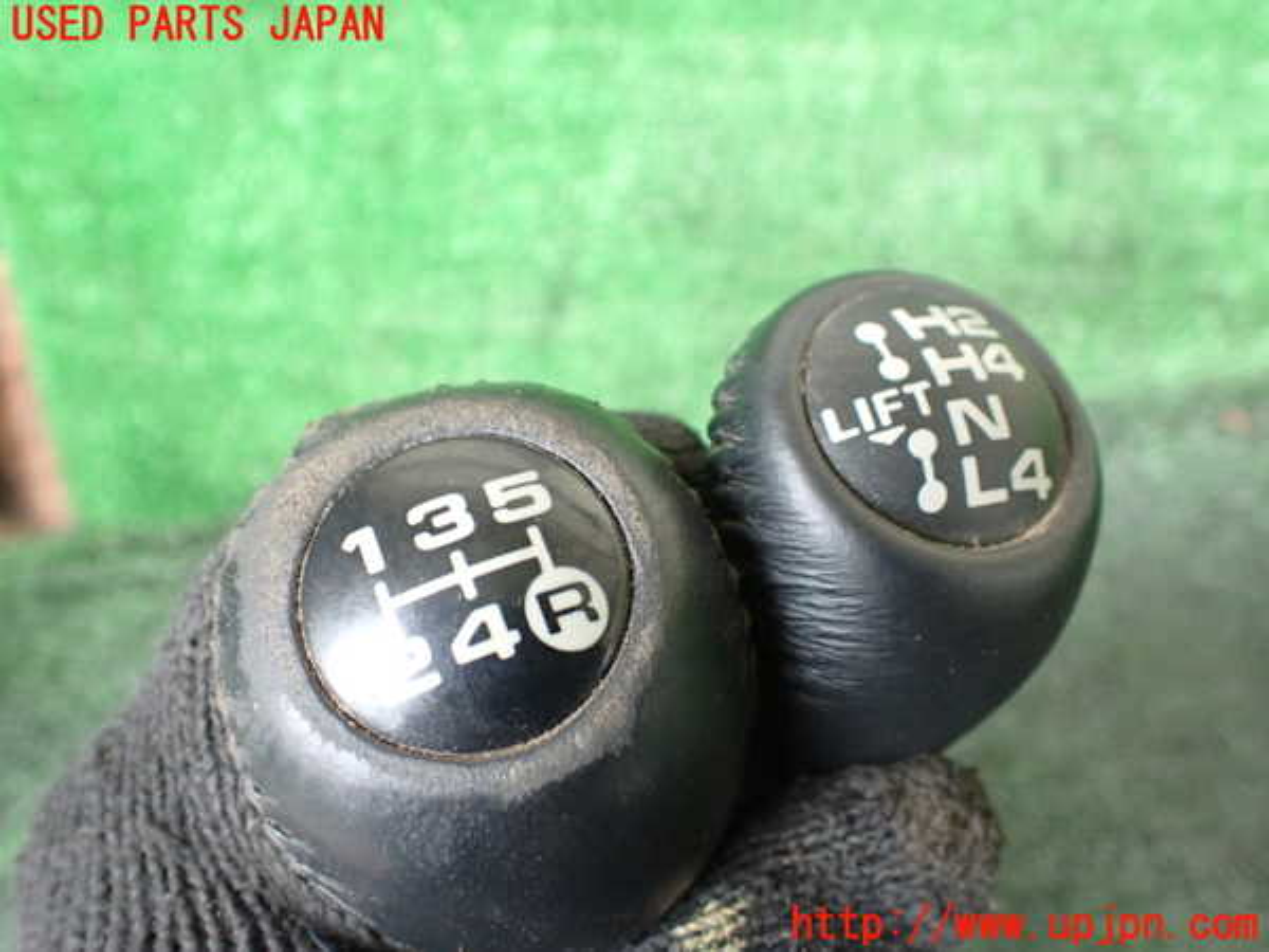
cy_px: 476
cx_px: 634
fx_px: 1100
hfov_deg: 60.0
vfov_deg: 46.8
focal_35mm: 30
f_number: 2.3
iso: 800
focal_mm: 5.4
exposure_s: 1/60
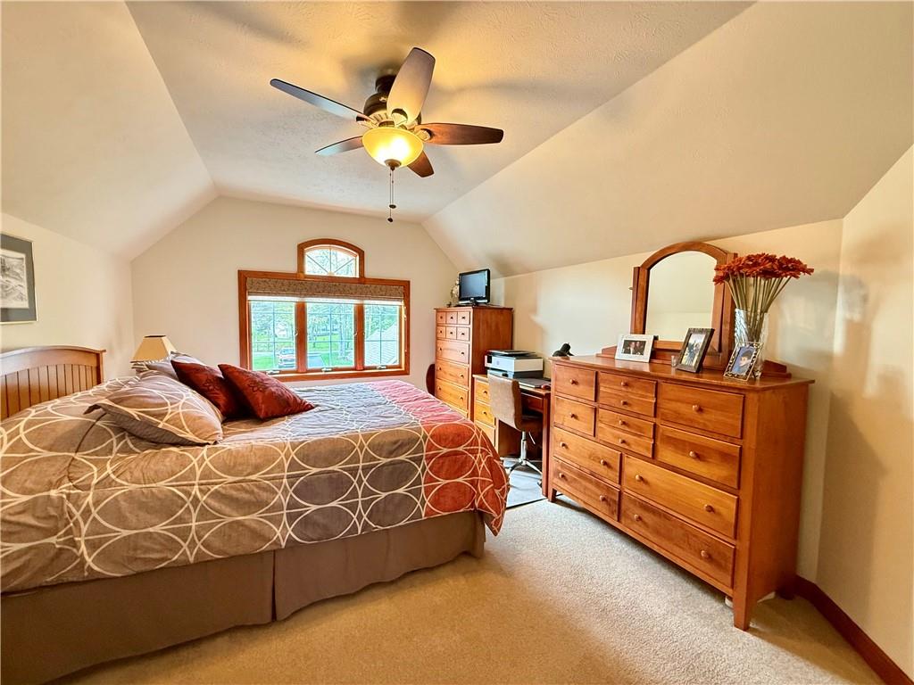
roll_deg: -0.7
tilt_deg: -3.8
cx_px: 457
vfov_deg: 85.7
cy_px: 342
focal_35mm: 14
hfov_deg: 102.1
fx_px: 370
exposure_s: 1/60
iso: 500
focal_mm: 2.22
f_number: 2.2
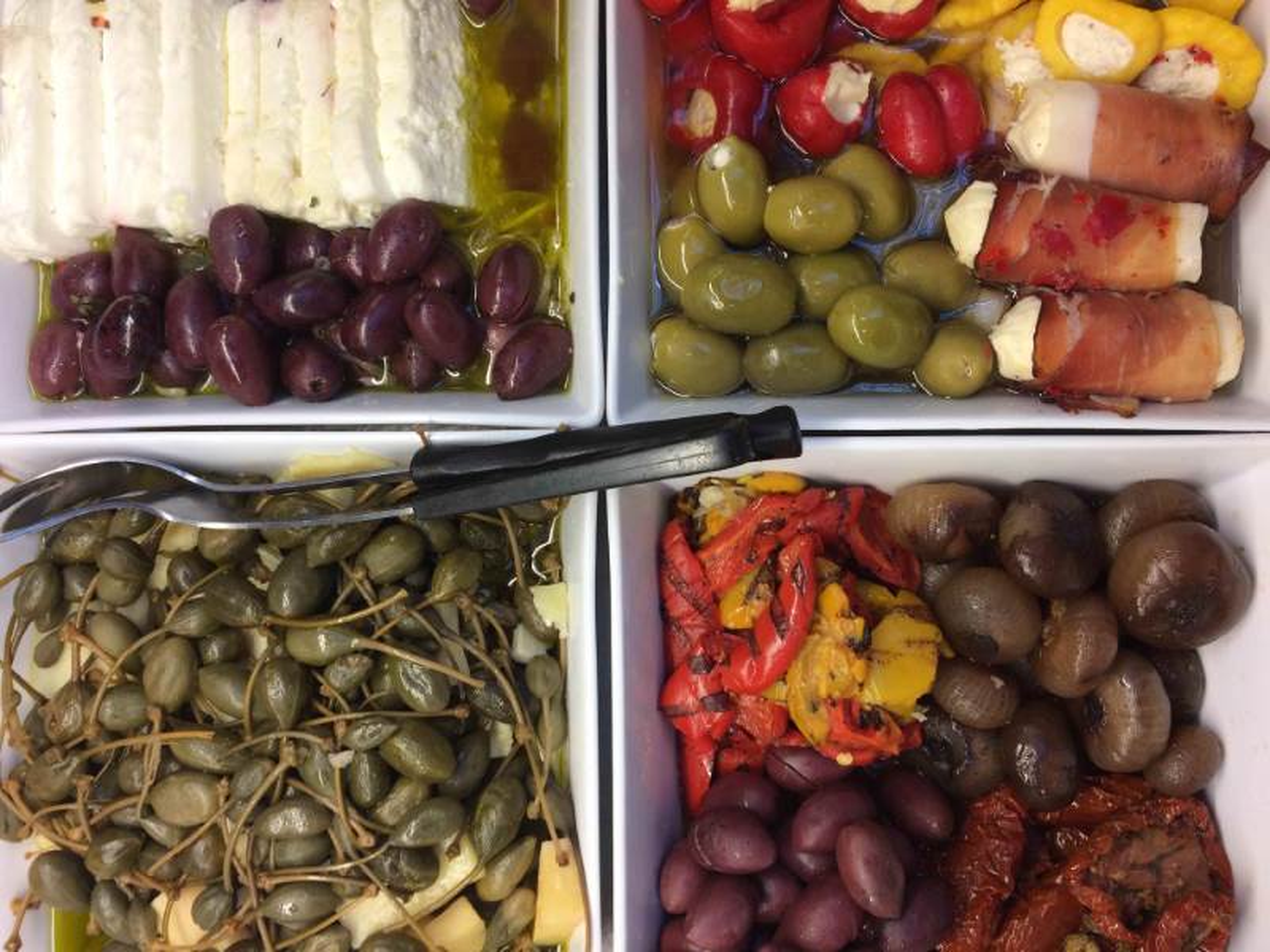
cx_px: 635
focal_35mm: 29
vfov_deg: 48.2
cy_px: 476
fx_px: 1064
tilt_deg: -87.1
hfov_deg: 61.7
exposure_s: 1/50
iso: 50
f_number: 2.2
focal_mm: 4.15
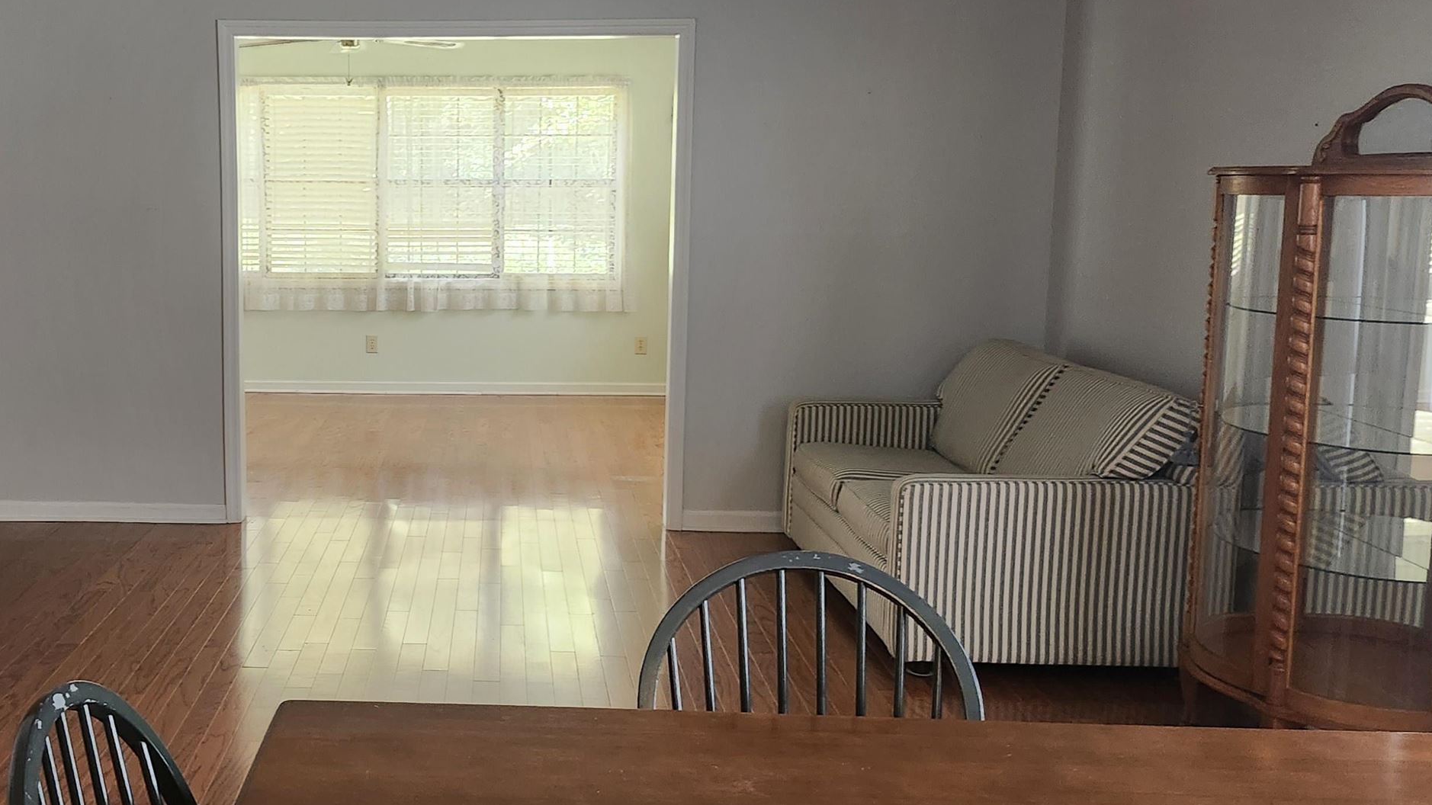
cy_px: 407
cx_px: 403
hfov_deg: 48.0
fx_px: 1557
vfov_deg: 29.0
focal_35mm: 41
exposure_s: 1/120
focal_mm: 5.54
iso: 640
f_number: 1.8
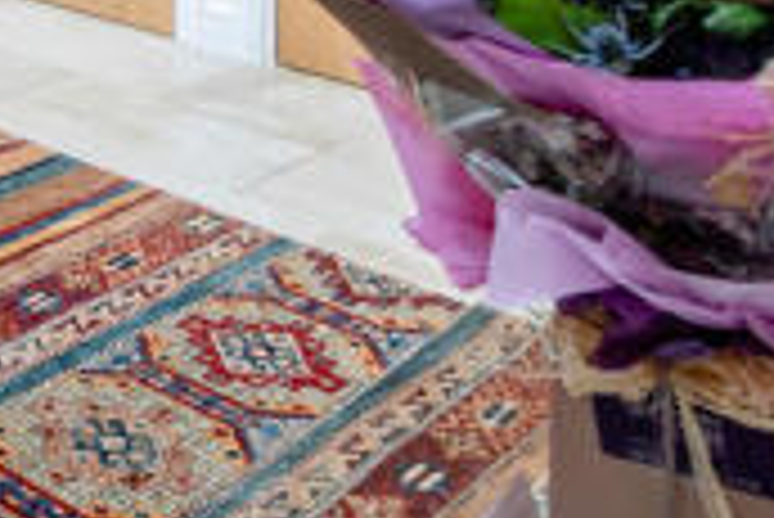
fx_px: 1313
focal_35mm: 61
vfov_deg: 18.1
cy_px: -390
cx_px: -482
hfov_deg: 23.6
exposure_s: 1/200
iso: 200
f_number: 8
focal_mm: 16
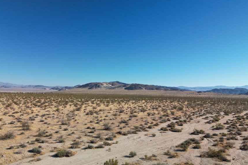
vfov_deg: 43.2
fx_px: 207
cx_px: 110
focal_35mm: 30
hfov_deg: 61.8
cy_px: 104
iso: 100
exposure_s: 1/320
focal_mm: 6.72
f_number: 1.7
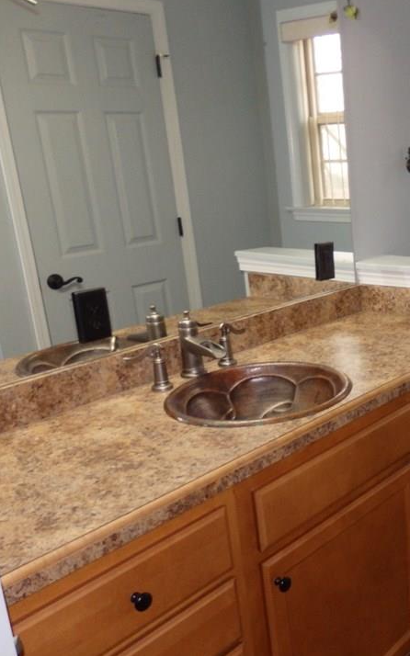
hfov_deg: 30.4
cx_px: 439
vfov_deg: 51.5
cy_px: 344
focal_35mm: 38
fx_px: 680
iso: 400
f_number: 3
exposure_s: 1/30
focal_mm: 4.5
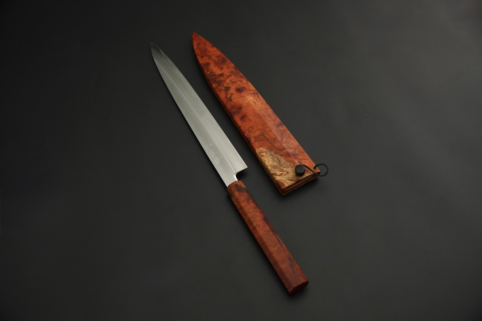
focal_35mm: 46
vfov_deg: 29.2
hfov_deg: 42.7
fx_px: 617
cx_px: 241
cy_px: 160
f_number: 5.6
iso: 500
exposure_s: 1/160
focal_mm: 30.7
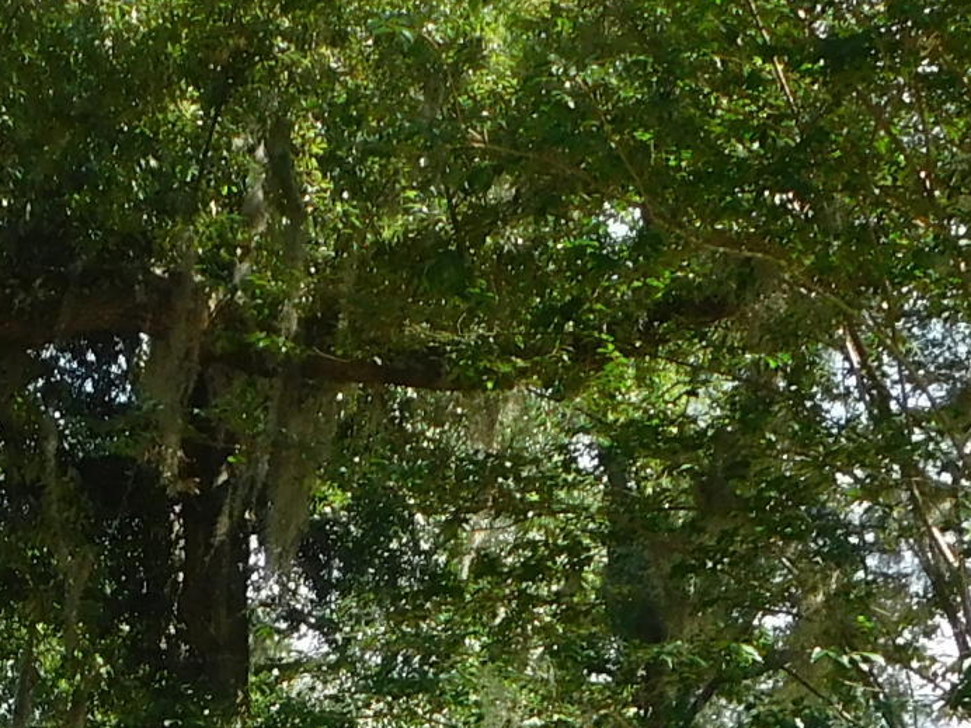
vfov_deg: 9.2
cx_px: -42
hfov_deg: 12.5
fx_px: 4376
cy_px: 1202
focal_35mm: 156
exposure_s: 1/320
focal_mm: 6.3
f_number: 3.5
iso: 125
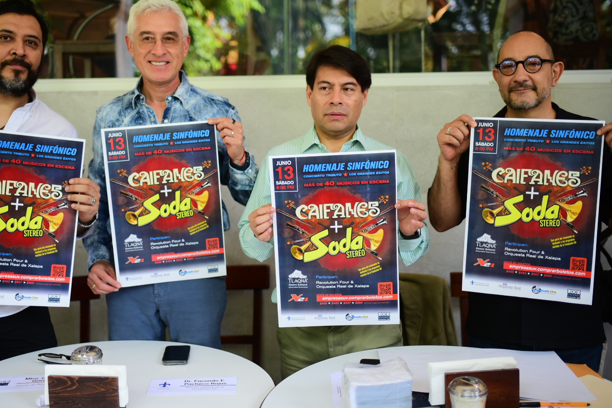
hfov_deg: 46.3
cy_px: 187
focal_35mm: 42
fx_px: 714
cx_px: 277
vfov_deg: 31.9
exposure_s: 1/250
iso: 200
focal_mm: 35
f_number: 1.8
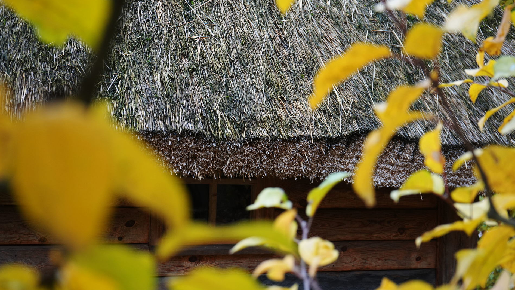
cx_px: 261
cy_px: 158
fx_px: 929
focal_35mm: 68
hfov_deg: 31.0
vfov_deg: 17.7
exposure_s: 1/160
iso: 1000
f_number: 6.3
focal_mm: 64
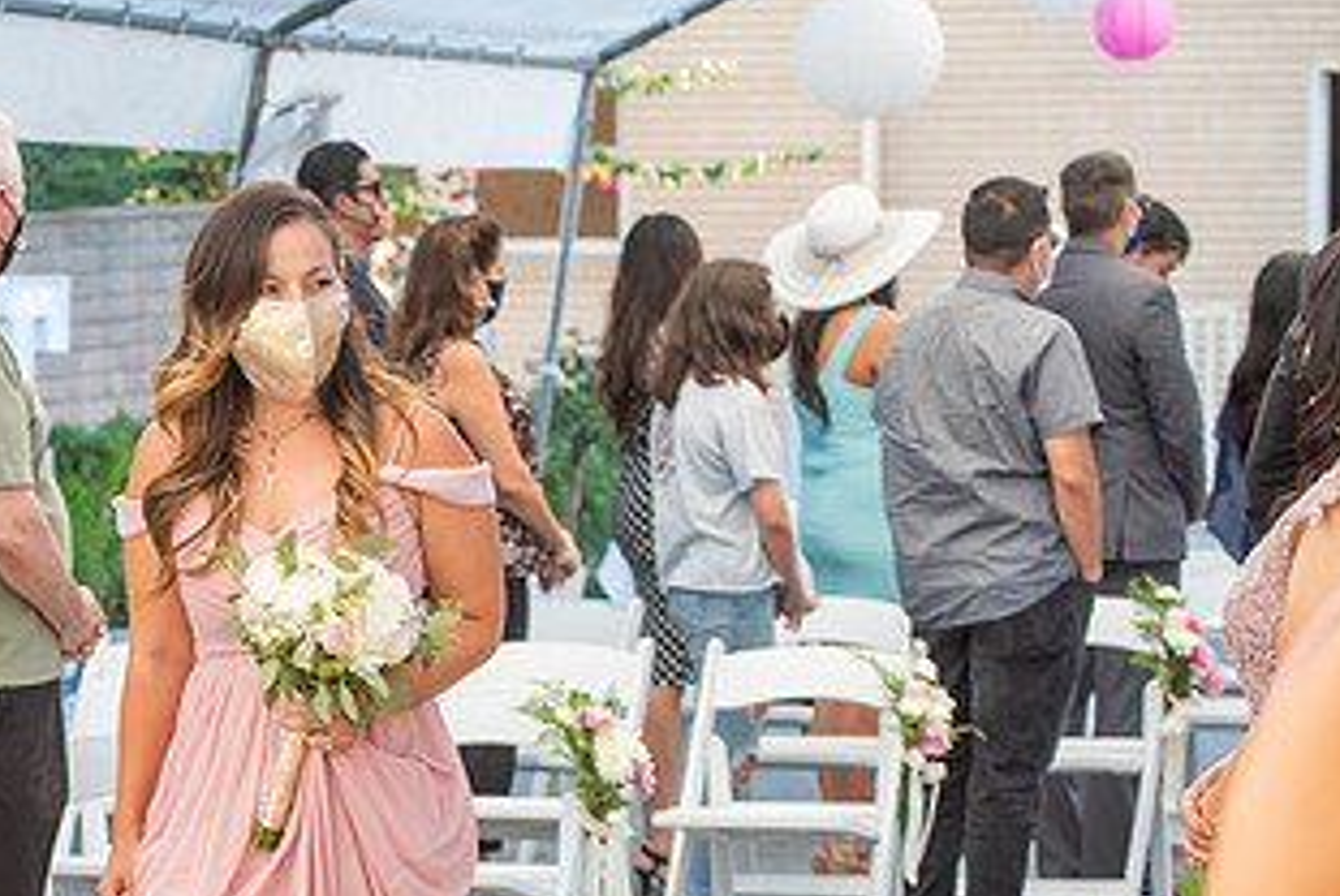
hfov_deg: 10.0
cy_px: 821
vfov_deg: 6.7
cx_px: 129
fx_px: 7638
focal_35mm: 205
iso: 640
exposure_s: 1/125
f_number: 5.6
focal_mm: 105
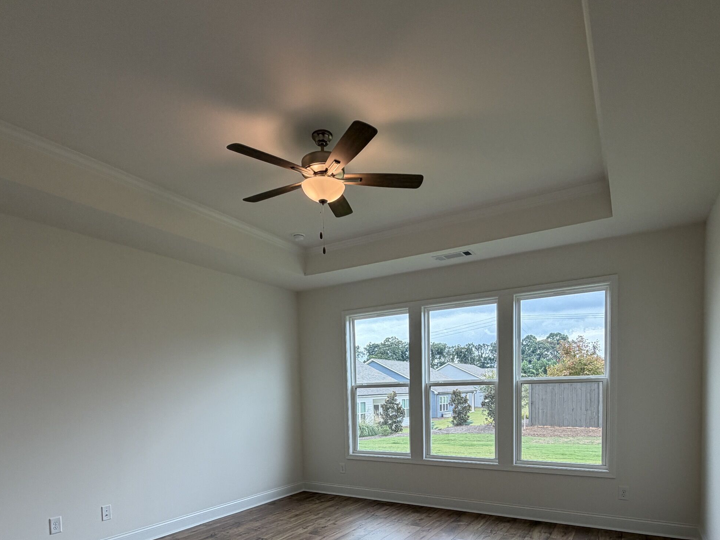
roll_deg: +1.0
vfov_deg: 57.4
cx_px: 356
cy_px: 417
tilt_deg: -2.3
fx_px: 458
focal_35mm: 22
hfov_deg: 76.4
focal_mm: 2.22
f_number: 2.2
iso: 64
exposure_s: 1/120
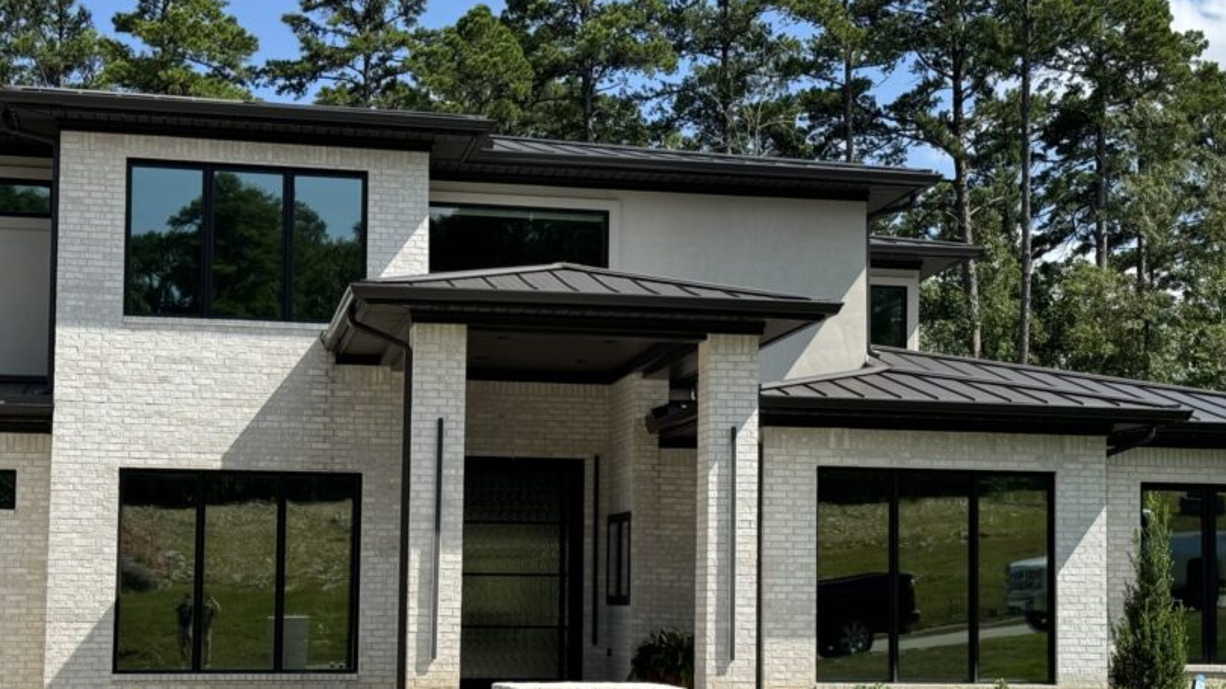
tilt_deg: +3.2
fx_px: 2145
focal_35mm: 66
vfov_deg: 18.2
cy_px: 464
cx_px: 655
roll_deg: -0.5
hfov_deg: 31.9
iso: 64
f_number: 1.78
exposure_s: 1/3425
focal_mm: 6.76
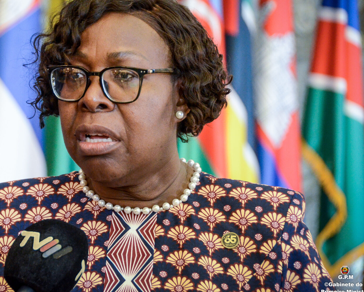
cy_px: 127
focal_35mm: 176
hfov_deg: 11.0
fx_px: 1897
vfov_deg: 8.8
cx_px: 124
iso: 3200
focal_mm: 90
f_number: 5.3
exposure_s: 1/100
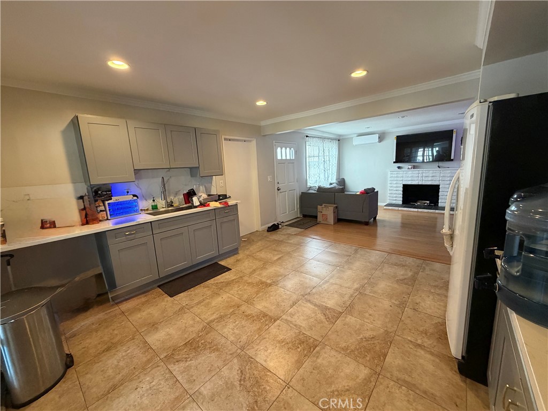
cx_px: 274
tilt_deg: -10.1
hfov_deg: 102.1
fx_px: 222
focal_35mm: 14
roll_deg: +3.3
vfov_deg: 85.7
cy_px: 206
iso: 400
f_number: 2.2
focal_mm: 2.22
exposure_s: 1/60
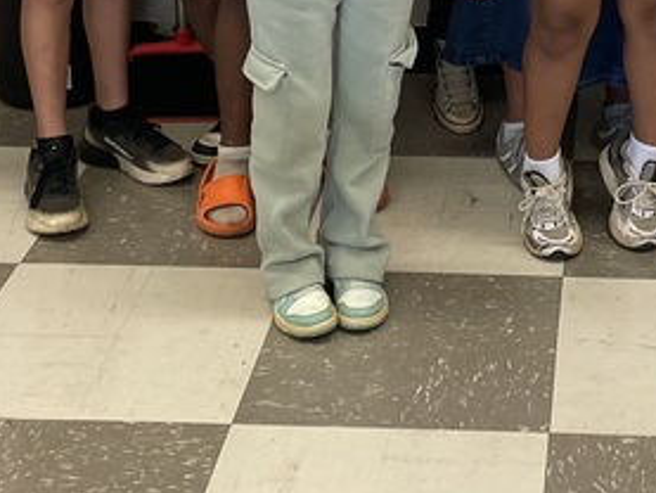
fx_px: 1820
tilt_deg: -11.9
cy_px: -223
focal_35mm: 96
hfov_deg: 20.0
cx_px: 597
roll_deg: -1.6
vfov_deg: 14.5
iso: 64
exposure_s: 1/60
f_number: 1.6
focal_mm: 4.2
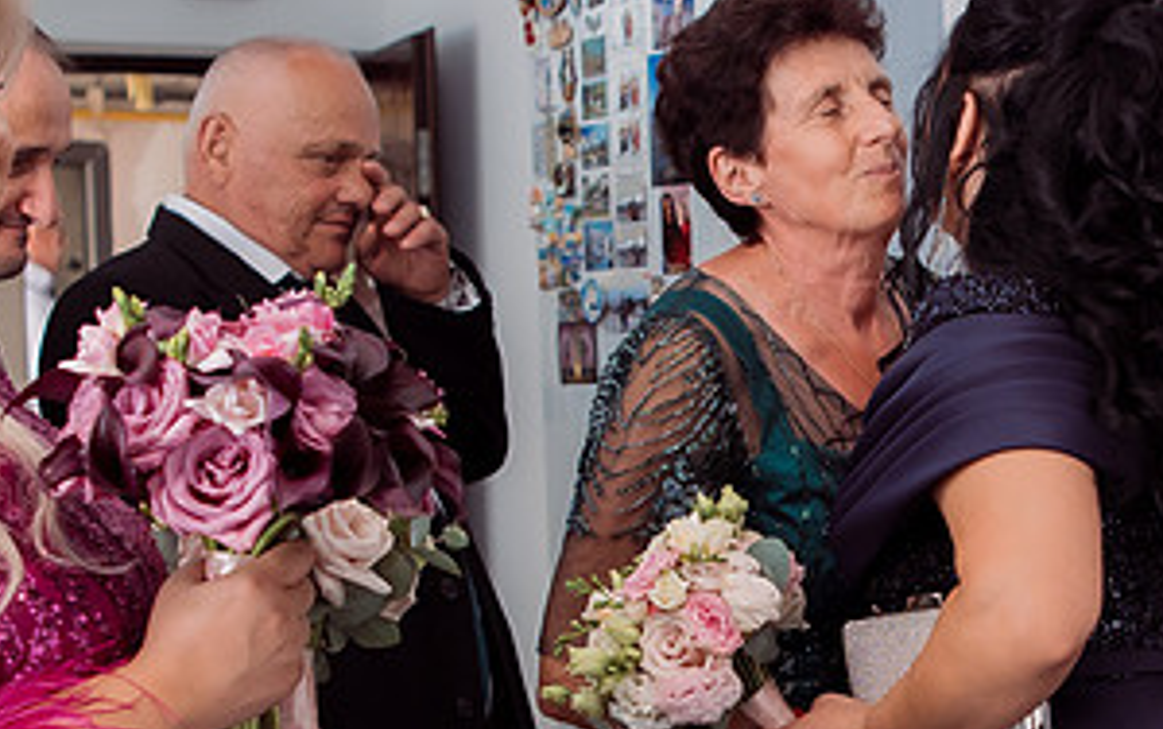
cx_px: 947
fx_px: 2474
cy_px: 580
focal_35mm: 78
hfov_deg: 25.9
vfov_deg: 16.6
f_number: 2.5
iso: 400
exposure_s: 1/125
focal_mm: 23
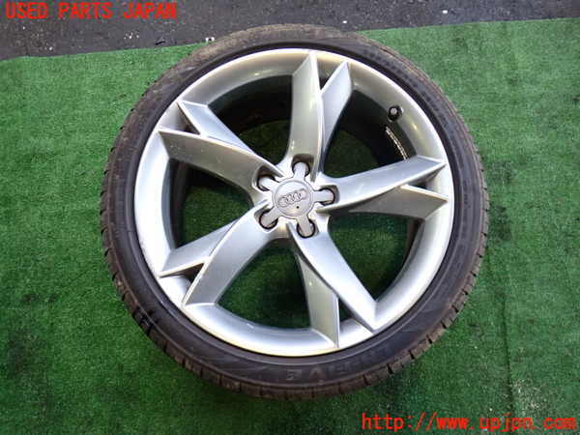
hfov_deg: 60.0
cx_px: 290
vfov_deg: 46.8
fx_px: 503
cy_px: 218
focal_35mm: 30
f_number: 2.3
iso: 250
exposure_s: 1/80
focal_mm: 5.4
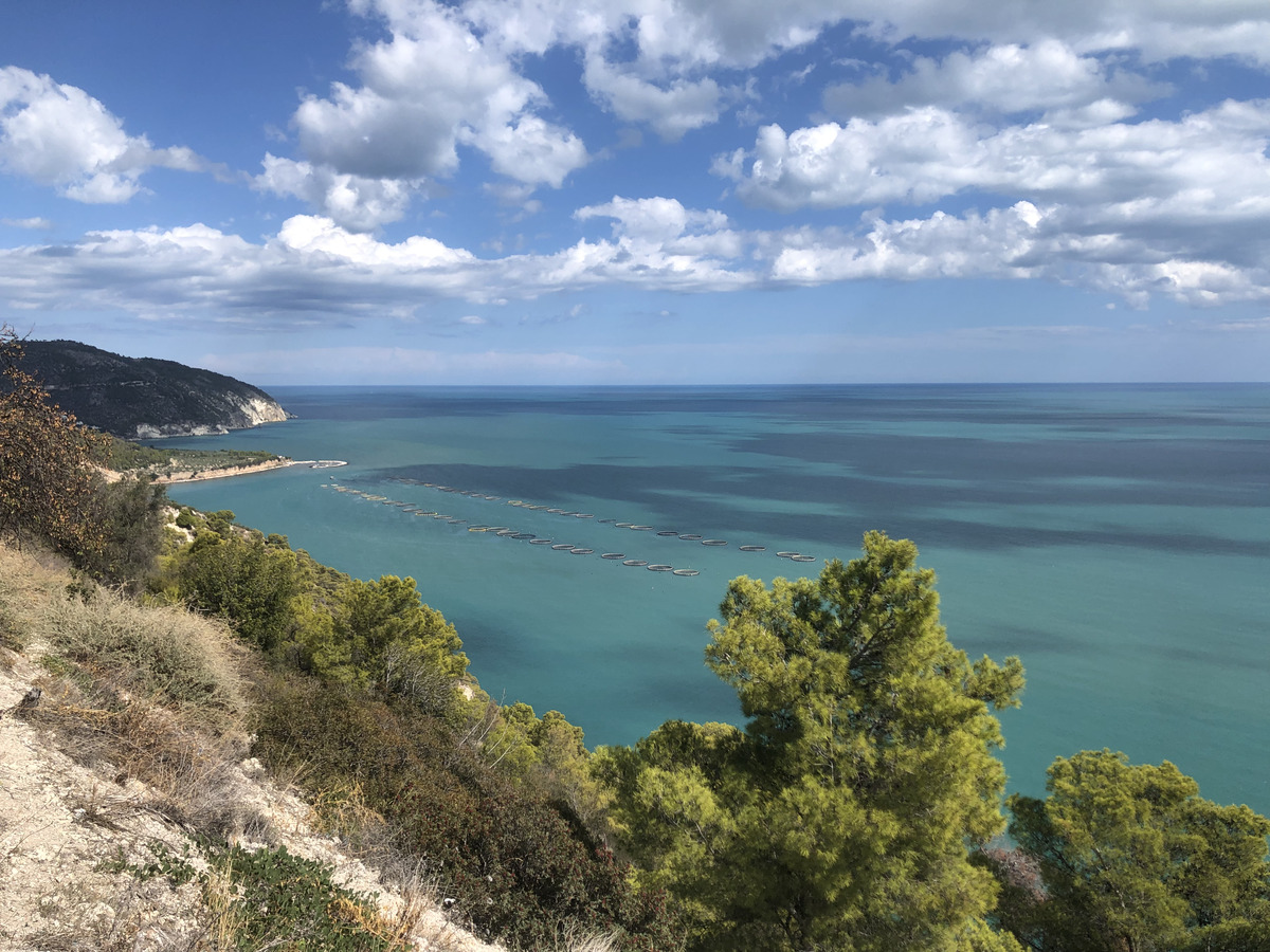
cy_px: 476
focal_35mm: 28
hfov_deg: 63.4
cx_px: 635
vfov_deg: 49.7
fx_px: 1027
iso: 20
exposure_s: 1/2825
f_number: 1.8
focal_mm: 4
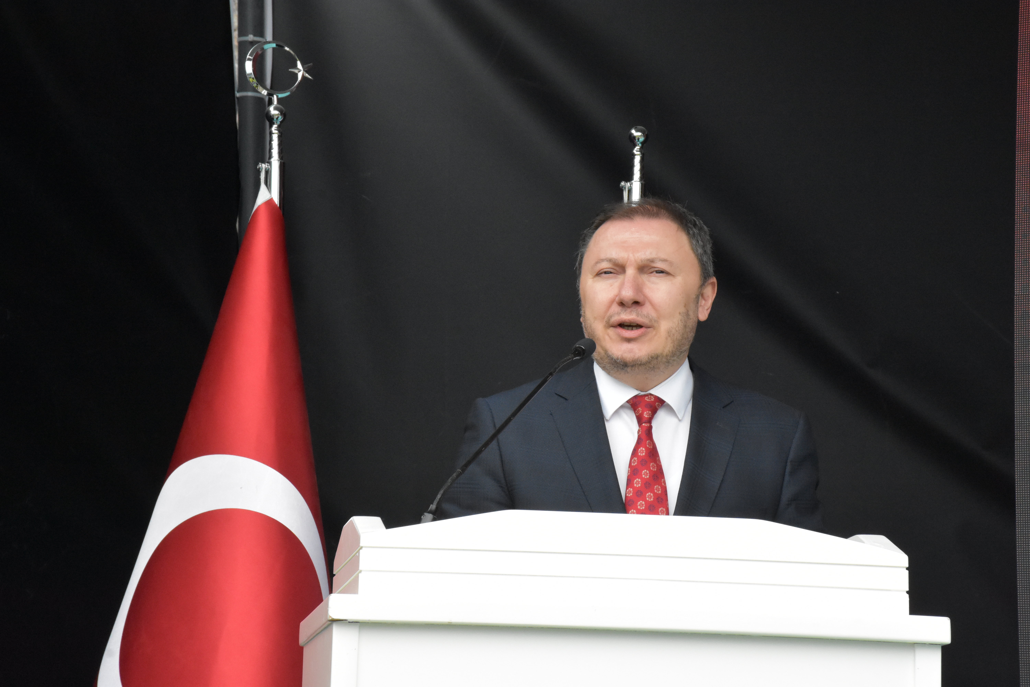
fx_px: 3648
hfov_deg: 16.1
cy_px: 344
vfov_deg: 10.8
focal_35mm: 128
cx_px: 515
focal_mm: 85
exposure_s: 1/800
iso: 4000
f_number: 14
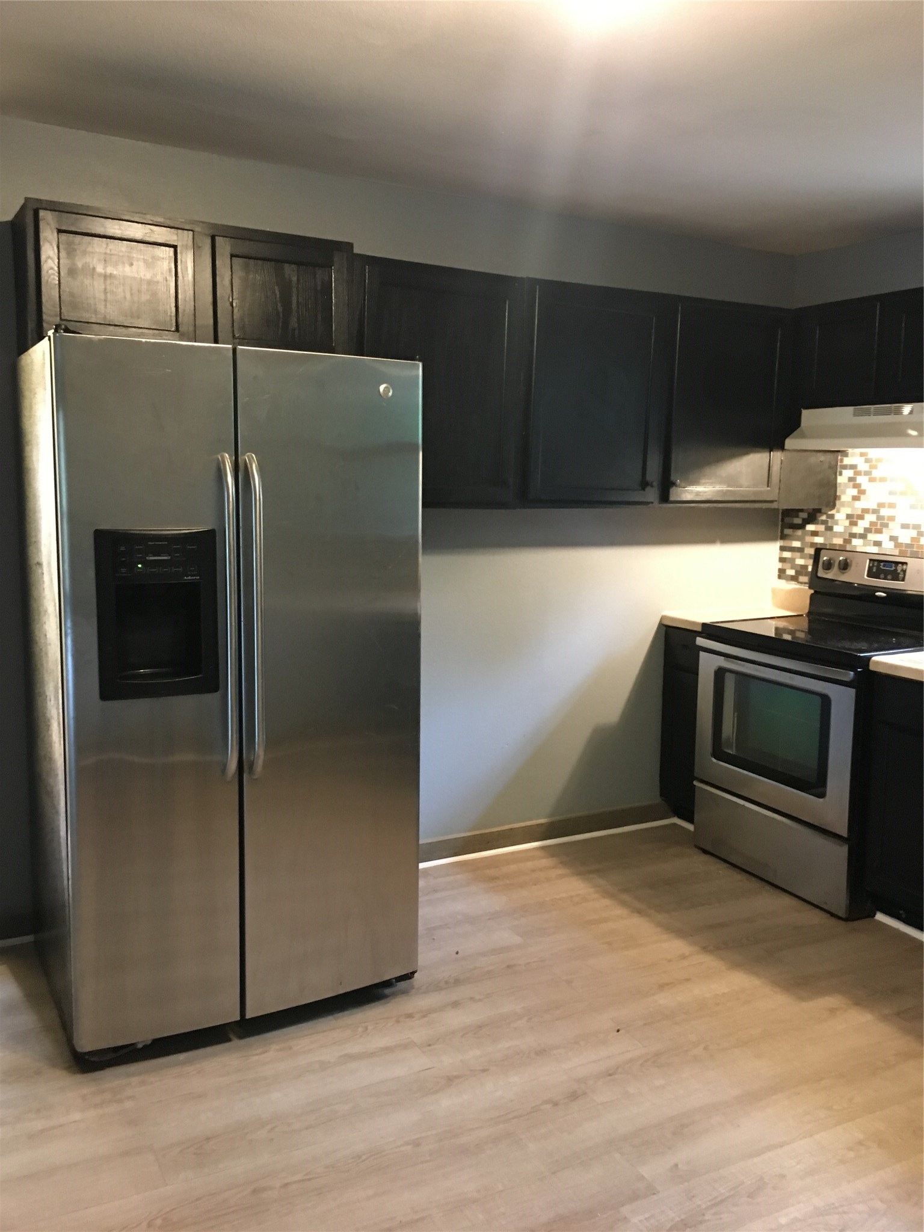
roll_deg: -1.7
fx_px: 1032
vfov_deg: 61.7
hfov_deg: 48.2
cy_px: 616
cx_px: 462
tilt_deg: -7.2
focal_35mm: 29
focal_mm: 4.15
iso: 400
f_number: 2.2
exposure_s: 1/15
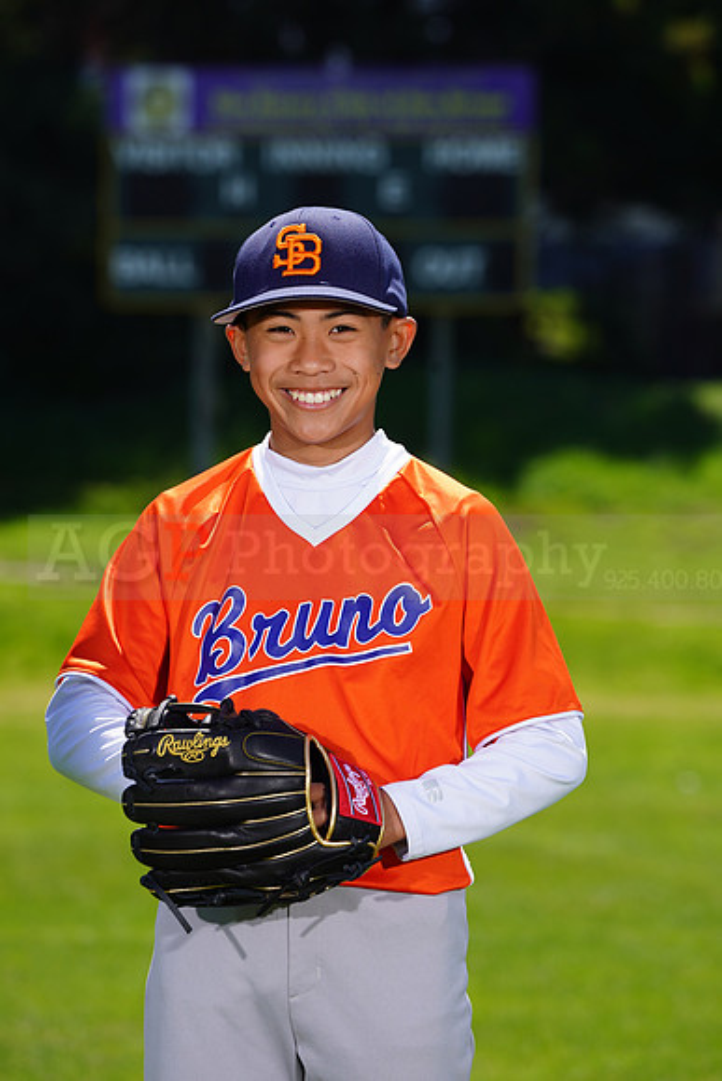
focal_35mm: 232
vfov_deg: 8.9
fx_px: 6975
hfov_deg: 5.9
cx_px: 361
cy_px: 540
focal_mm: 232
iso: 100
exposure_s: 1/250
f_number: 8
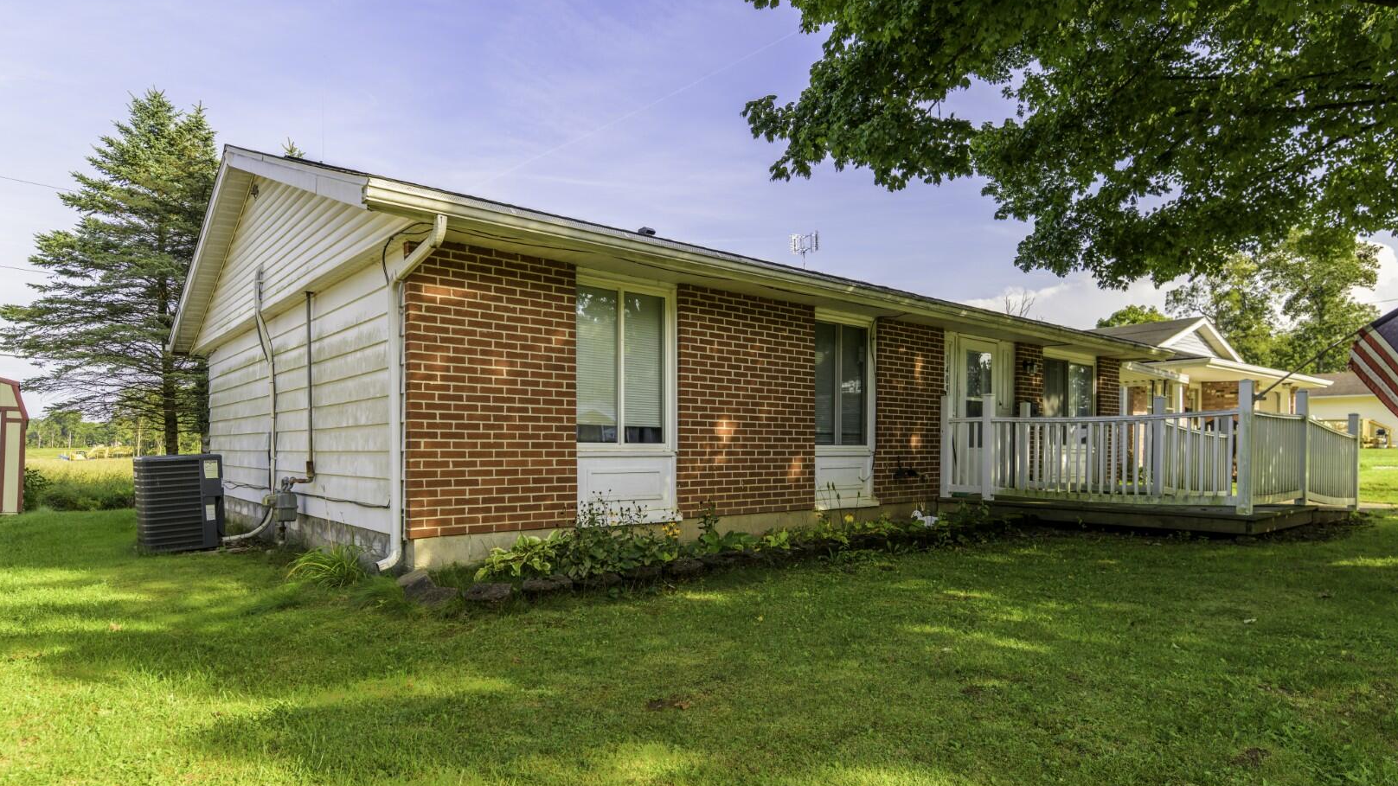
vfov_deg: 53.4
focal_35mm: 21
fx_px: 778
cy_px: 445
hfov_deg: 83.8
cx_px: 699
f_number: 5.6
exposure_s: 1/200
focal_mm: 20
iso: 64
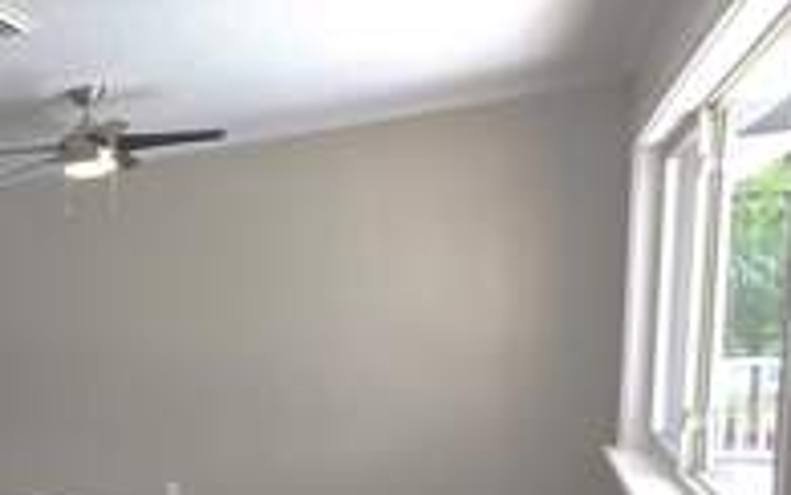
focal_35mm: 34
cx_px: -130
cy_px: 402
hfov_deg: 41.4
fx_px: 733
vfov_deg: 36.0
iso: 50
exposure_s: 1/120
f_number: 1.9
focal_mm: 2.2
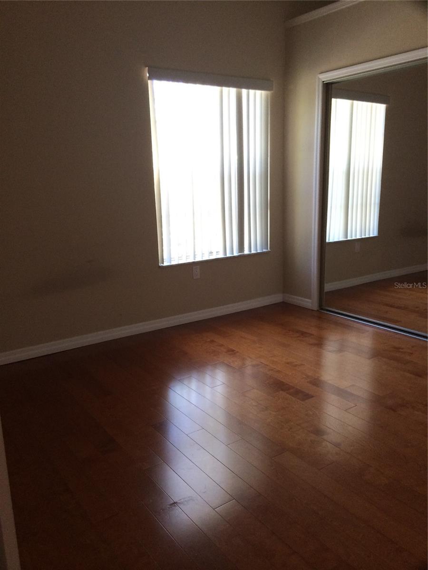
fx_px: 495
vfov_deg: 60.0
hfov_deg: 46.8
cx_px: 214
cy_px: 285
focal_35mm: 30
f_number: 2.2
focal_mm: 4.12
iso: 50
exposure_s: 1/30
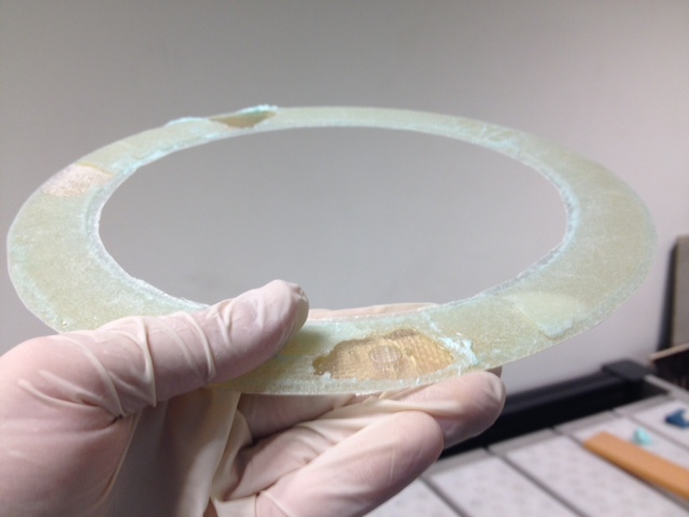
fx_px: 697
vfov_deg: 40.7
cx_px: 344
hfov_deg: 52.6
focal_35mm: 35
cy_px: 258
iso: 50
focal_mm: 4.28
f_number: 2.4
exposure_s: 1/30
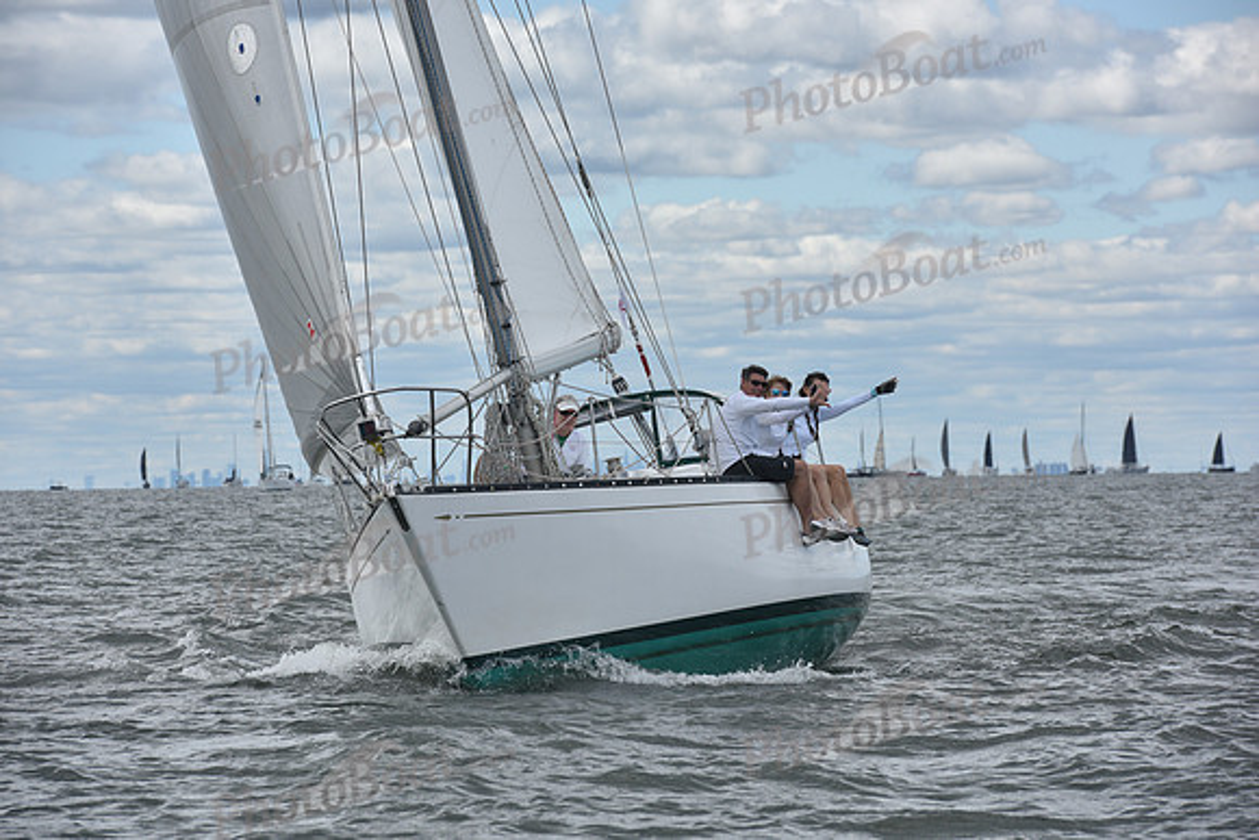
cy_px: 420
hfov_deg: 10.3
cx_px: 630
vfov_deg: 6.9
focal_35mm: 200
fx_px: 6996
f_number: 10
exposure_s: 1/800
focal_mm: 200
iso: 250
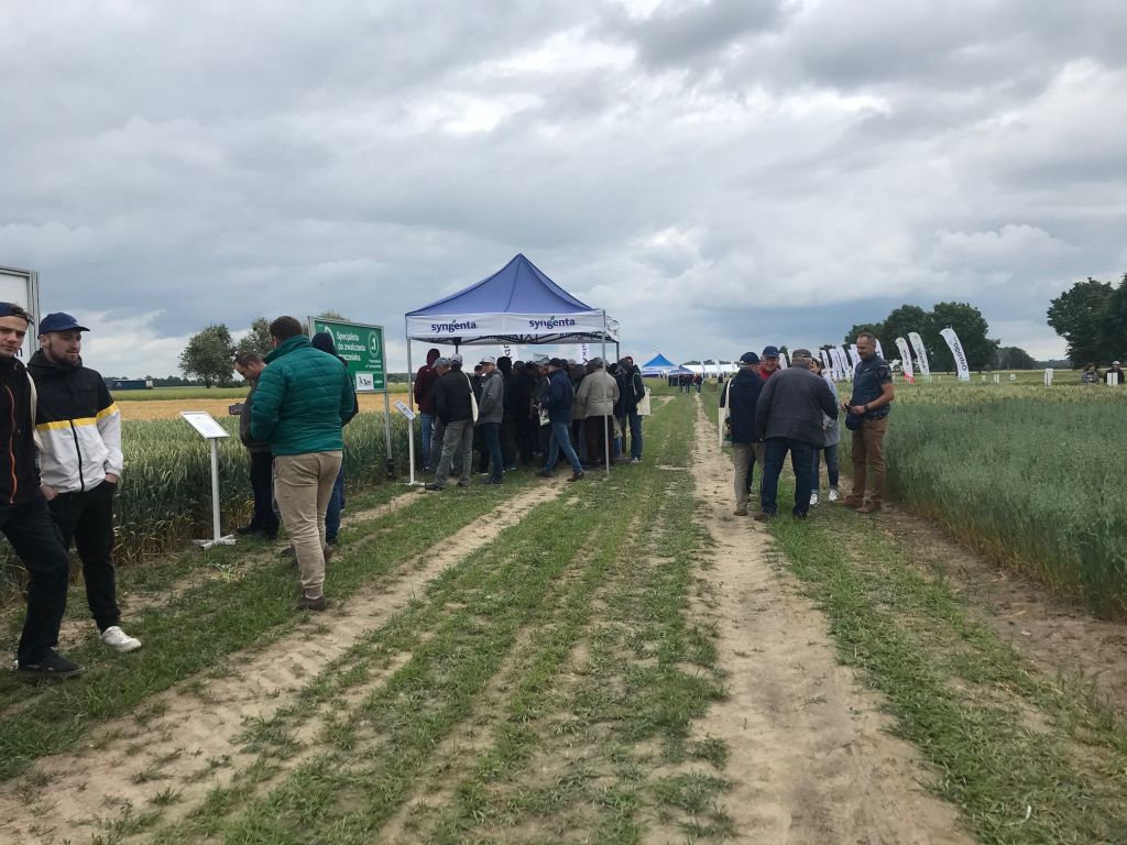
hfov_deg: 63.4
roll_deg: +1.2
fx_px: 912
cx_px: 564
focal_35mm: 28
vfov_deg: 49.7
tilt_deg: -1.3
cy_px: 422
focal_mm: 3.99
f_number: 1.8
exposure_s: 1/2128
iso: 20
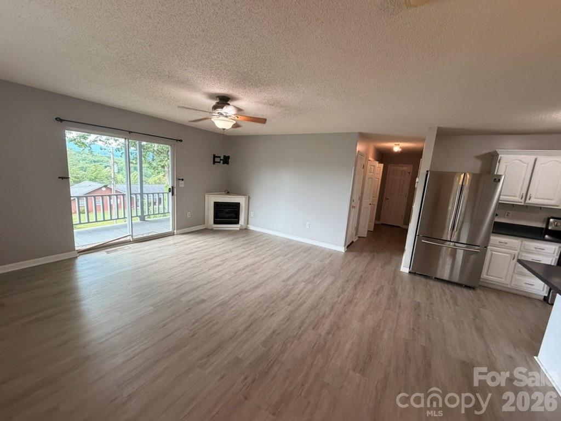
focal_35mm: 14
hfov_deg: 102.1
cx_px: 280
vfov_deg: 85.7
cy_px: 210
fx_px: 227
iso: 320
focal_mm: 2.22
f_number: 2.2
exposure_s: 1/120
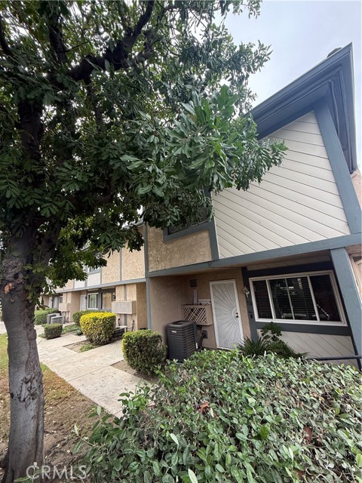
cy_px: 242
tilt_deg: +14.4
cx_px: 181
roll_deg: +3.3
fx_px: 195
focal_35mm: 14
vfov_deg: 102.1
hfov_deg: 85.7
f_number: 2.2
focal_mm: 2.22
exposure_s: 1/224
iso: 50
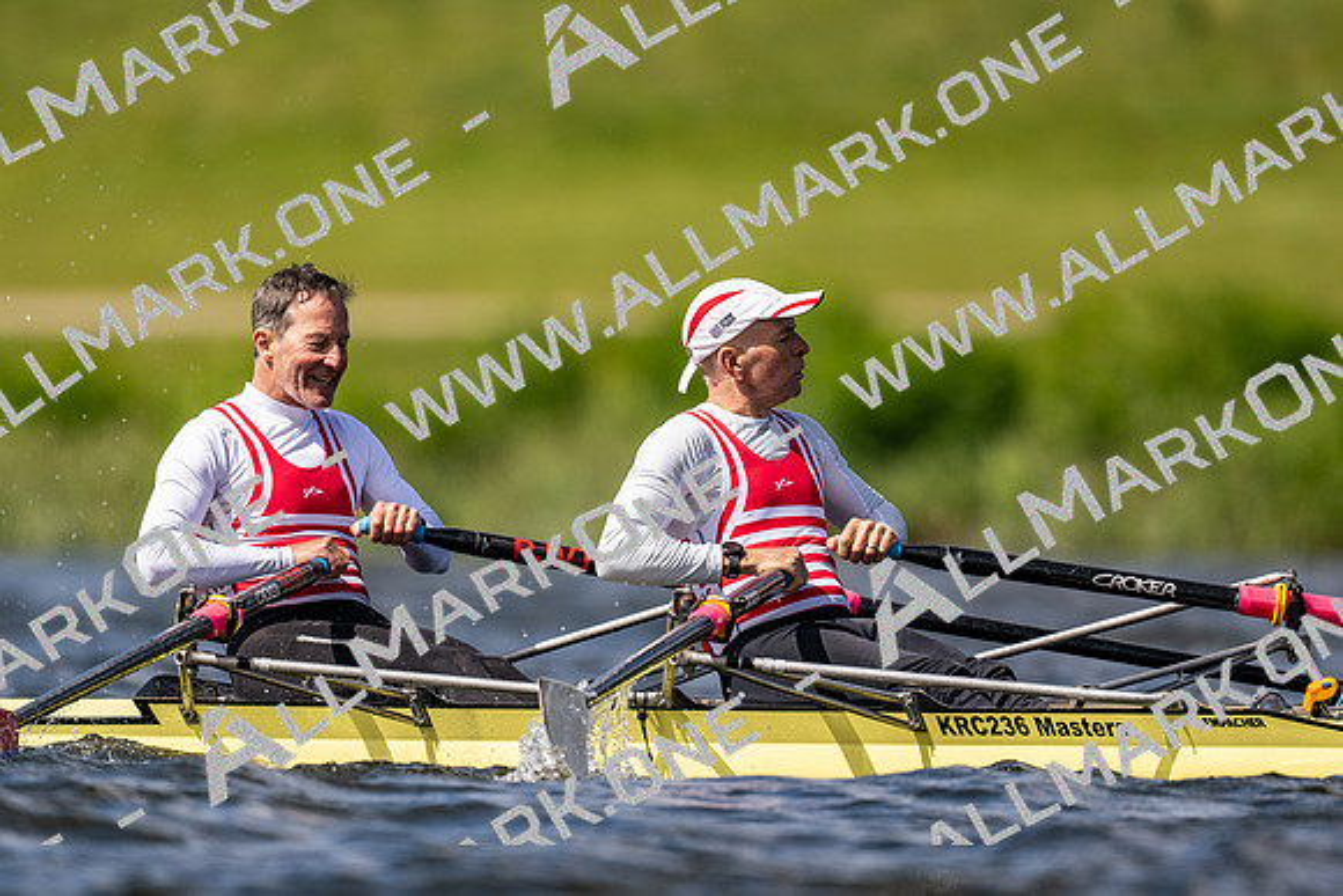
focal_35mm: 900
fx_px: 33599
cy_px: 448
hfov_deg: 2.3
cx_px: 672
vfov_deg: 1.5
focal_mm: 600
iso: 200
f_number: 4
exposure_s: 1/2500
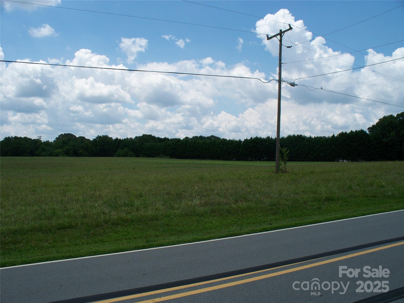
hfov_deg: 51.4
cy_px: 152
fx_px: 420
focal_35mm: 36
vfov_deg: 39.7
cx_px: 202
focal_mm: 7.54
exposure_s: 1/640
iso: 64
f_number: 5
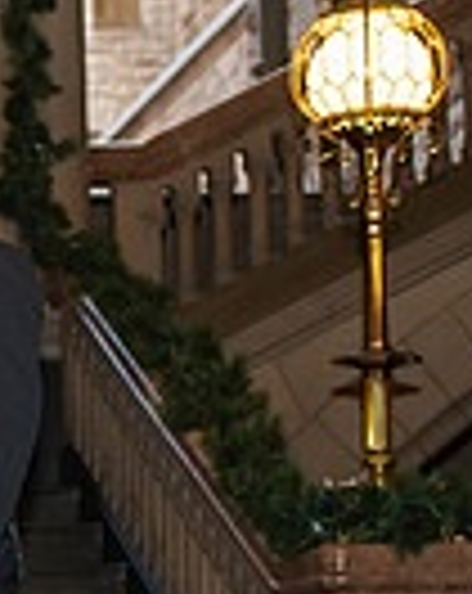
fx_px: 2734
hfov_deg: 8.9
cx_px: -677
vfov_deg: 12.2
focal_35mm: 156
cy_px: 605
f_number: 3.5
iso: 1000
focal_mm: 35
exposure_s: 1/200
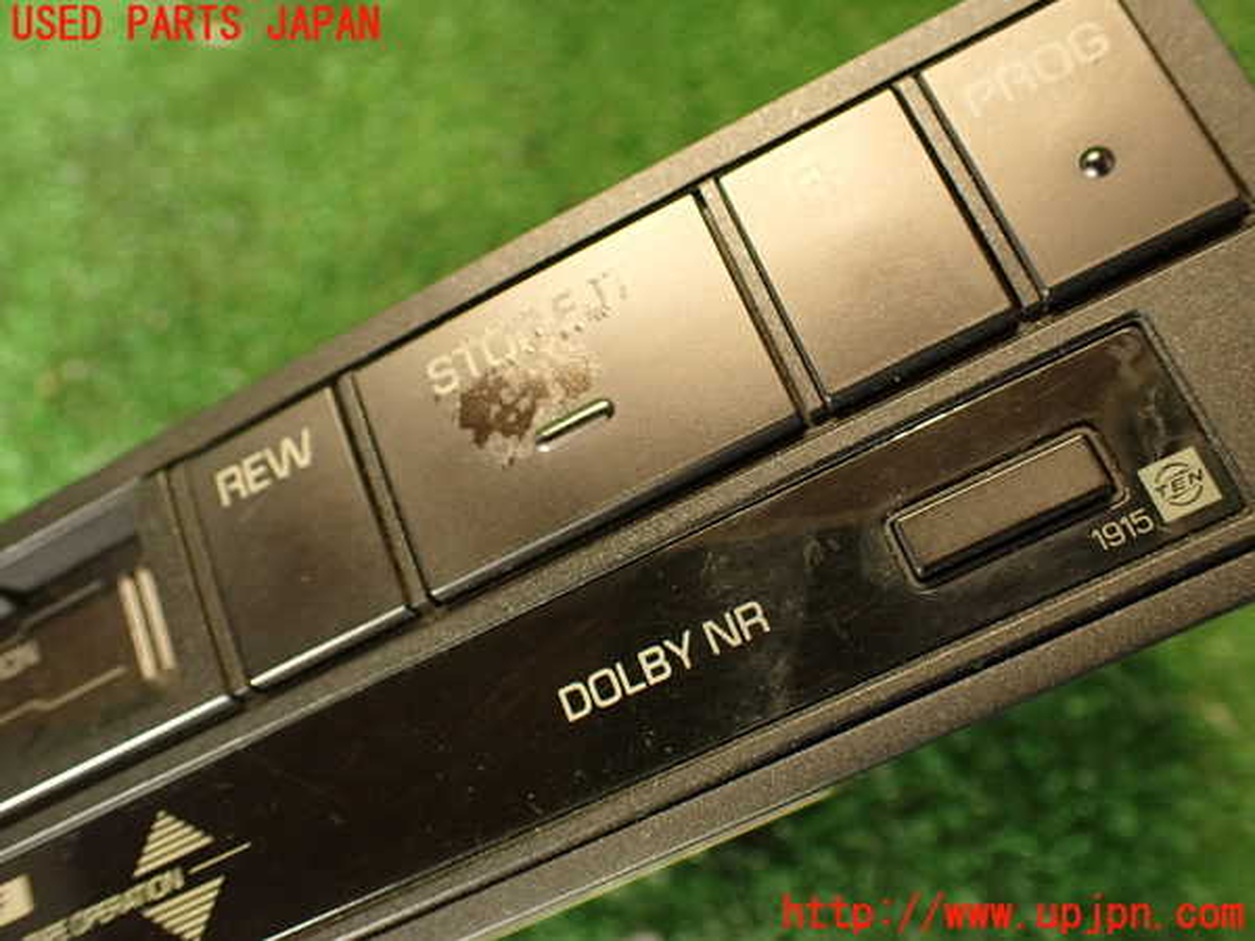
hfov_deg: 56.8
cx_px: 628
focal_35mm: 32
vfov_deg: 44.2
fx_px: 1160
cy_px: 470
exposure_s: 1/30
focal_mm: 5.79
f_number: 2.4
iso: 320
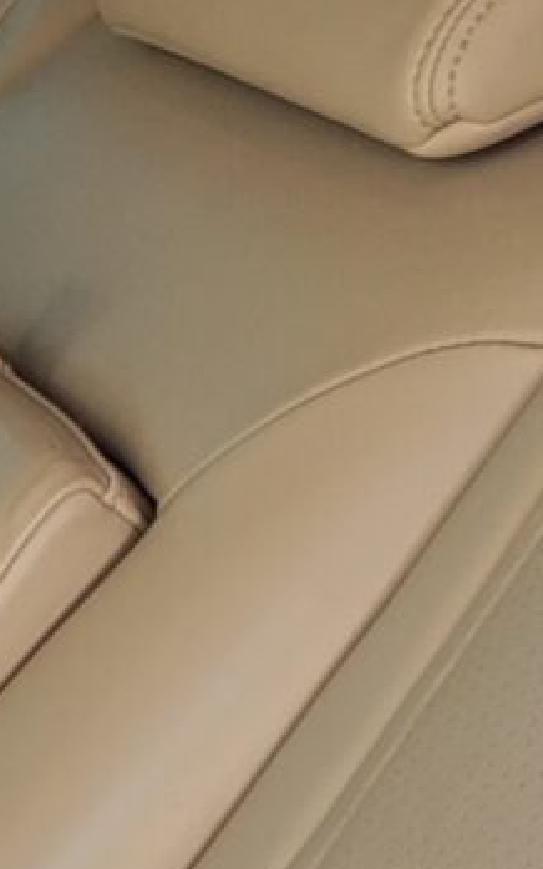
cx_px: -1549
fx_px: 4240
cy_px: 1434
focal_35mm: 179
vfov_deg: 11.1
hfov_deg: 6.2
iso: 125
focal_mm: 6.14
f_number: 1.6
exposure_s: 1/100
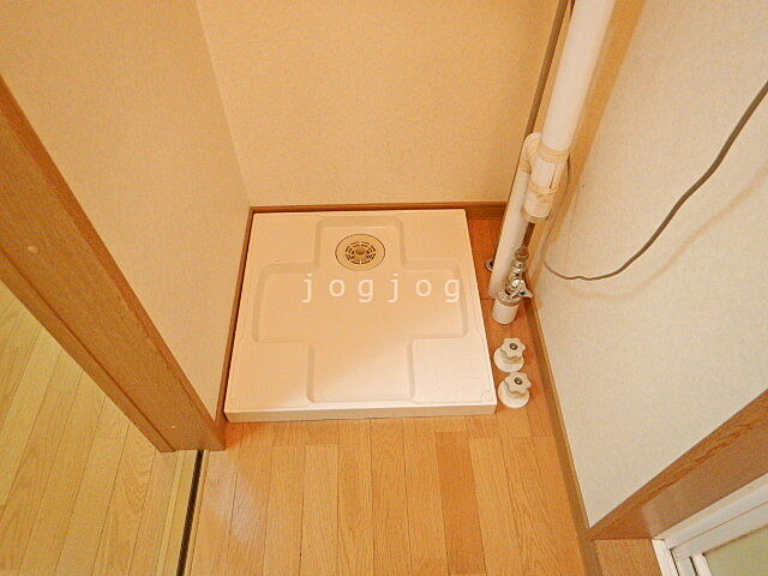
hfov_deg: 71.6
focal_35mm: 24
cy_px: 288
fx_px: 532
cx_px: 384
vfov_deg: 56.8
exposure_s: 1/13
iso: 200
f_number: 2.8
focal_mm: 4.3
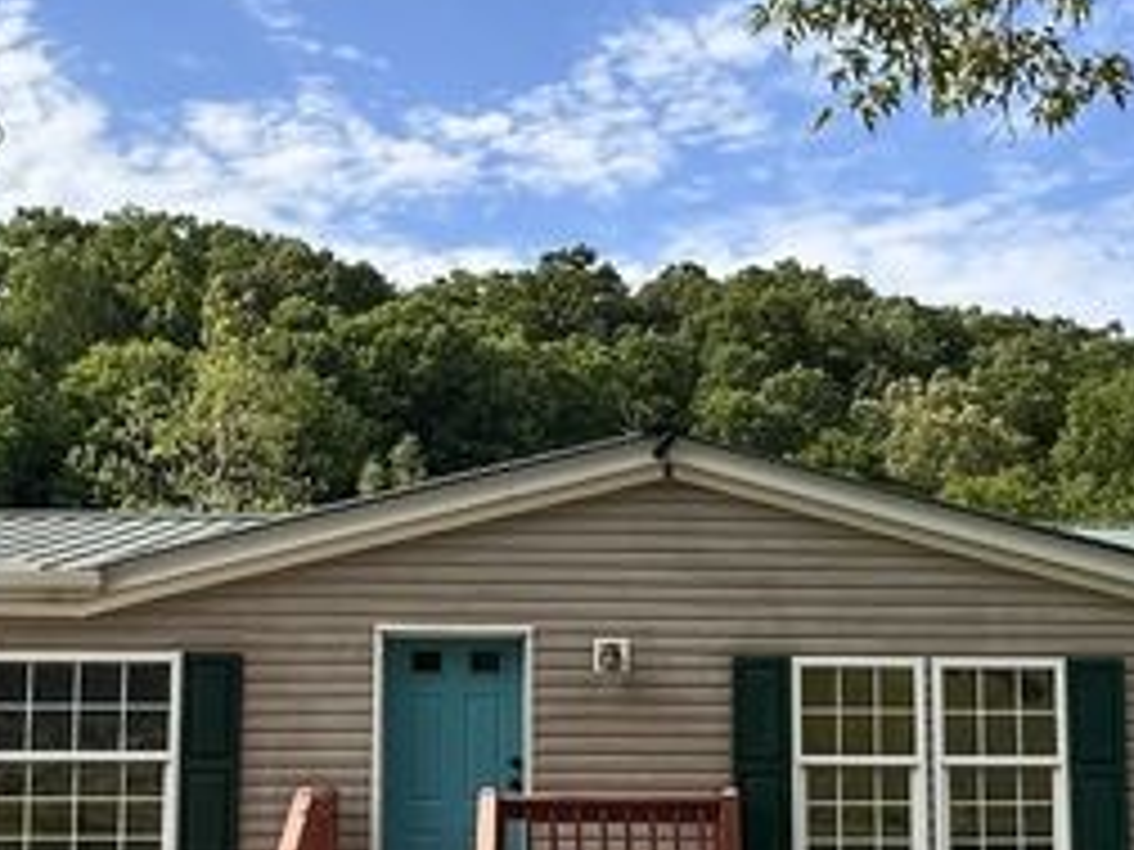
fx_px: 1867
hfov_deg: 33.7
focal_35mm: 57
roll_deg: -0.2
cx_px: 657
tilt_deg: +7.2
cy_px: 585
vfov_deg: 25.5
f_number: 2.2
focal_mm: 2.22
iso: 40
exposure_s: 1/1366
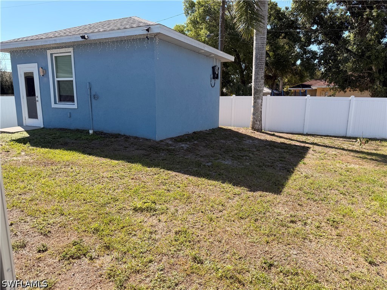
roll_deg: -0.3
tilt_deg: -10.2
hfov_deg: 71.6
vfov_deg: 56.8
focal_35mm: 24
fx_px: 268
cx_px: 194
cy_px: 145
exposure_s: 1/2232
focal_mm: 6.76
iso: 80
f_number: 1.78
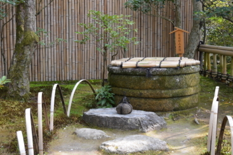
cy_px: 57
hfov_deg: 36.9
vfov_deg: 24.9
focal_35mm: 54
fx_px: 349
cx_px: 117
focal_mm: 22
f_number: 4.5
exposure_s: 1/80
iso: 100
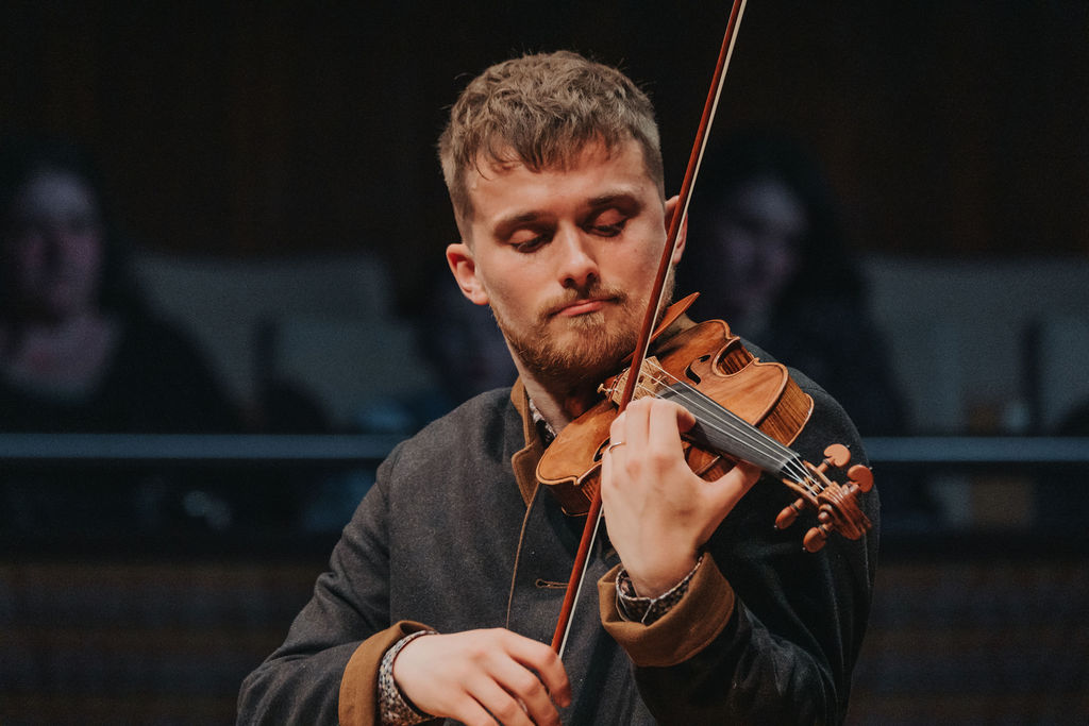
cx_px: 544
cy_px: 363
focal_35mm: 502
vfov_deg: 2.7
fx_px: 15187
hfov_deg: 4.1
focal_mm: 334.9
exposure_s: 1/180
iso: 5000
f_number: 5.6
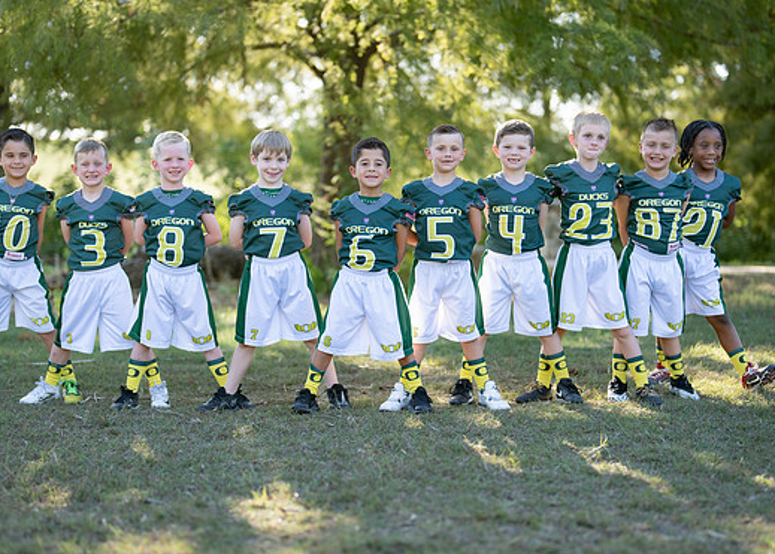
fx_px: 1431
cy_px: 277
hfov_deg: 30.3
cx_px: 376
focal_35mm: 65
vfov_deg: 21.9
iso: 100
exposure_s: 1/1250
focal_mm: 50
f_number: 1.2
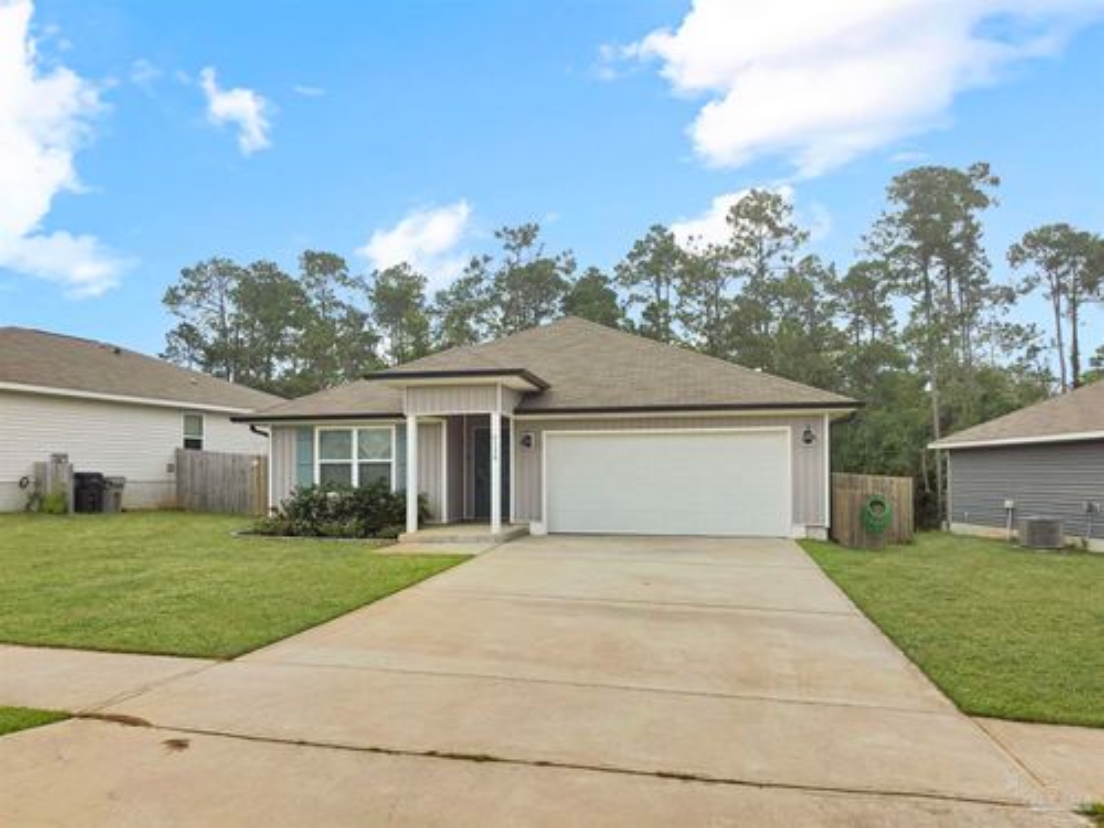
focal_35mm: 23
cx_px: 552
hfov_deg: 73.9
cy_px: 414
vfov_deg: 58.9
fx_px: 734
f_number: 1.4
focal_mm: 6.5
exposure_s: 1/6147
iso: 64
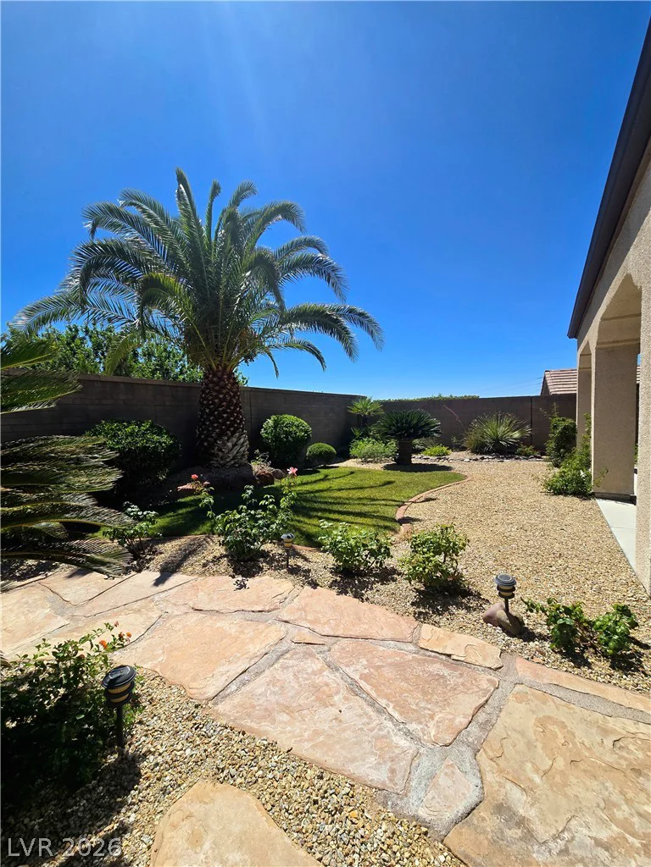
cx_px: 326
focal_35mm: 13
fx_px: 326
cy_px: 434
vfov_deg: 106.2
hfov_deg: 89.9
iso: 50
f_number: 2.2
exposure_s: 1/3333
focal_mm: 2.2
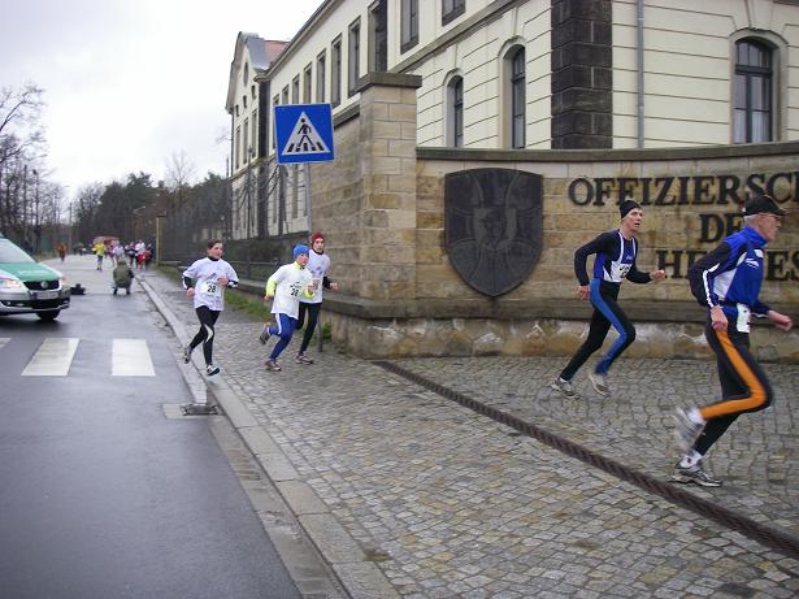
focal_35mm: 38
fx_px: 877
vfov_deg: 37.7
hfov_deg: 49.0
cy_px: 300
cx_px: 400
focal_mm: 6.3
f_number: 3.3
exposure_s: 1/125
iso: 64
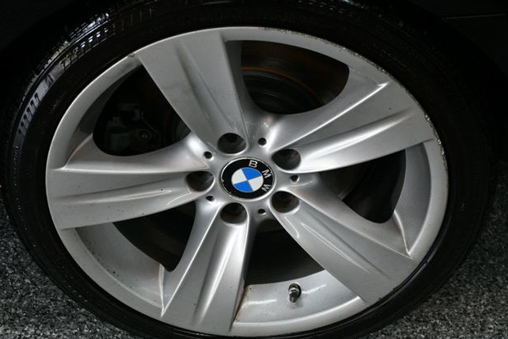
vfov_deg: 19.7
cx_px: 251
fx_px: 974
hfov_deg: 29.2
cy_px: 171
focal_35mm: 69
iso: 900
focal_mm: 45
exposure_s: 1/125
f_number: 4.5
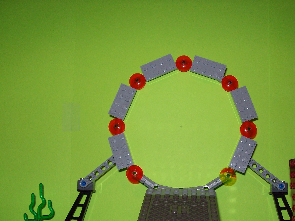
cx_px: 181
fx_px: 401
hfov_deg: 40.2
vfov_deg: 30.7
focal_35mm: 47
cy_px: 143
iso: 80
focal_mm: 6
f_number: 2.7
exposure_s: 1/64
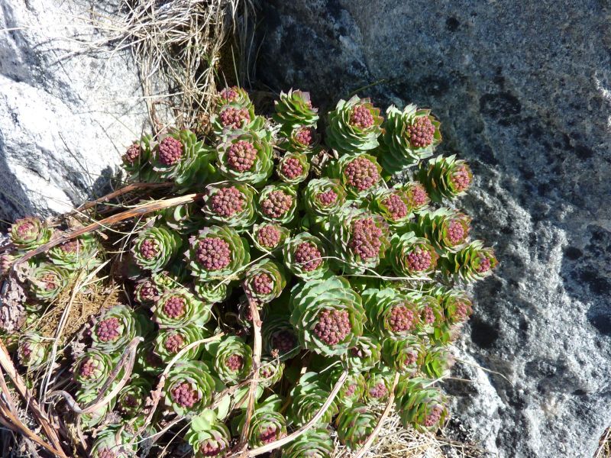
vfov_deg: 54.9
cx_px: 306
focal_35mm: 25
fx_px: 441
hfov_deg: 69.4
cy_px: 229
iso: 80
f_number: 4
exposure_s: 1/320
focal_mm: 4.1
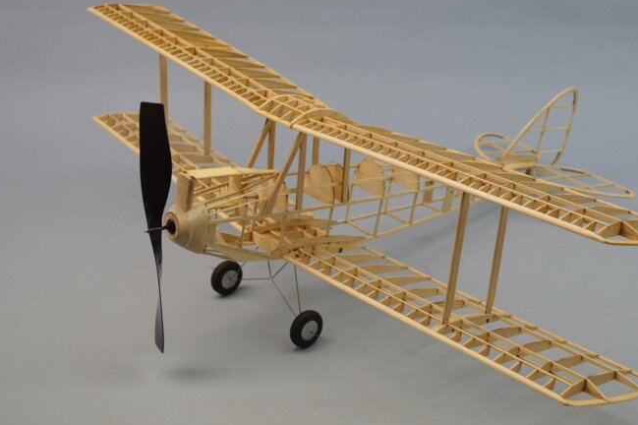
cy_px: 205
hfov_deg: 37.0
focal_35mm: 54
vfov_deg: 25.2
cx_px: 384
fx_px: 950
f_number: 5.6
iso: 250
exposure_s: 1/125
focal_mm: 29
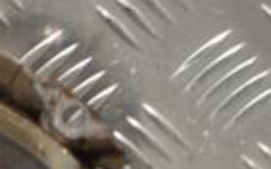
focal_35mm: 313
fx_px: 2311
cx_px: -161
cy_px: 342
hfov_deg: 6.6
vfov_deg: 4.1
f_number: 5.6
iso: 640
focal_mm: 48
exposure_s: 1/60
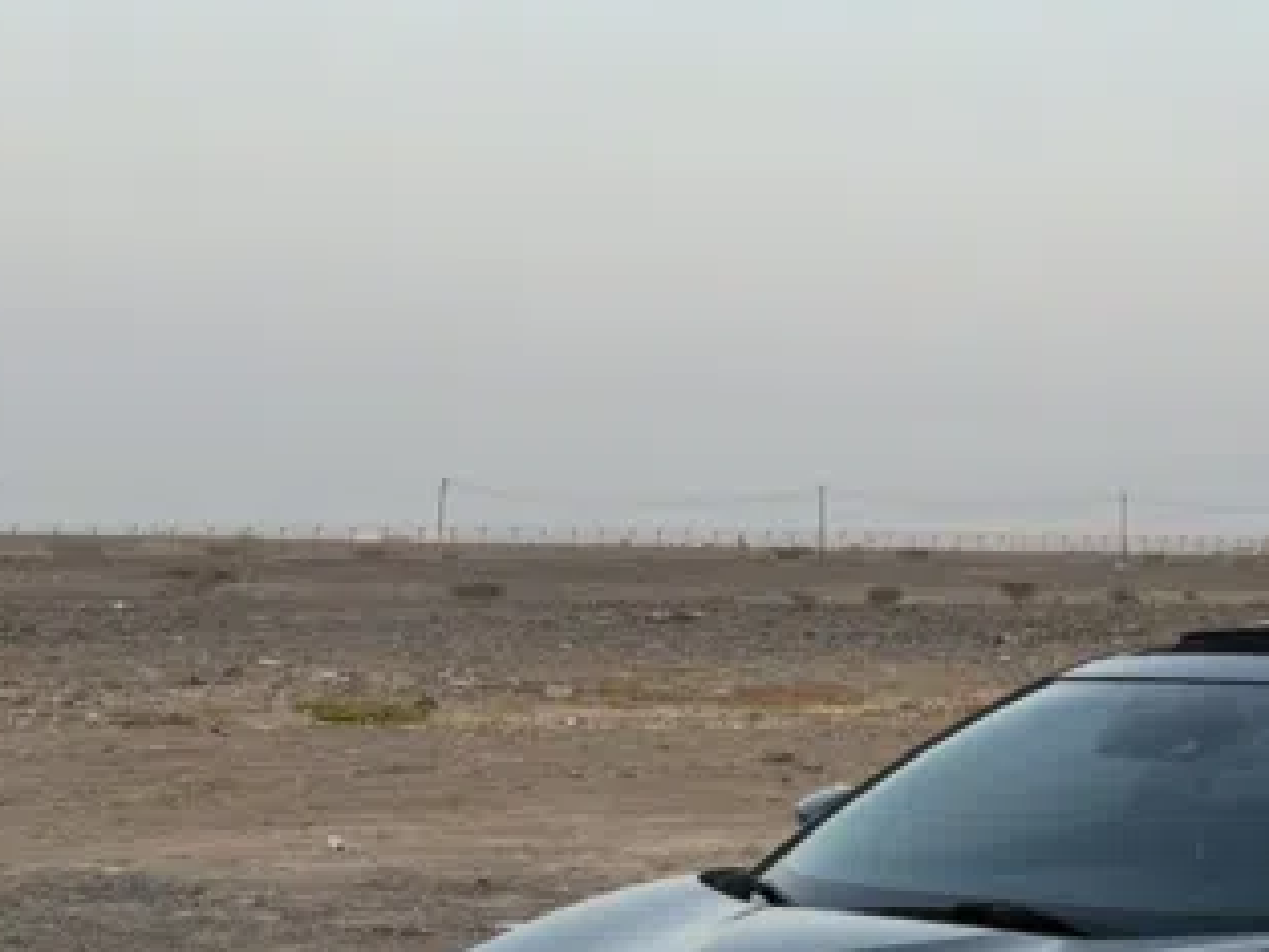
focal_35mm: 49
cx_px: 1237
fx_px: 1797
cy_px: 681
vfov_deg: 29.4
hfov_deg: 35.6
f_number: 1.78
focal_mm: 6.76
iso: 100
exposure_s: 1/360
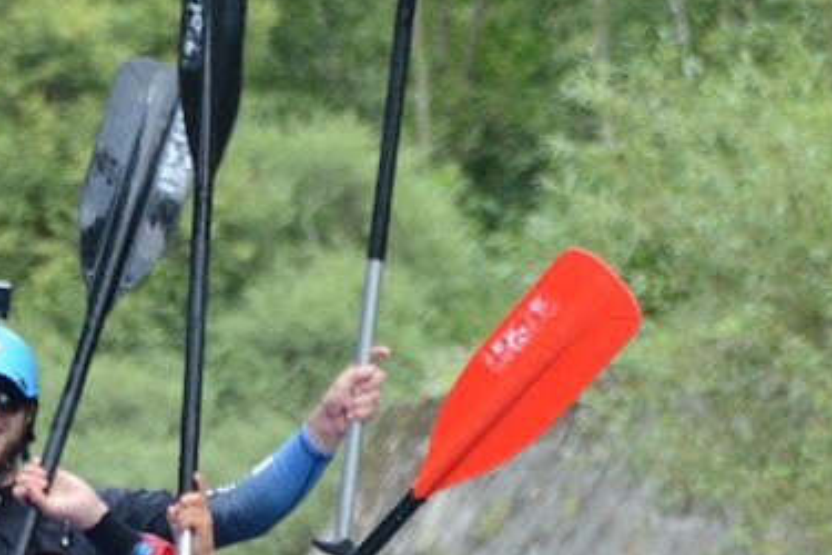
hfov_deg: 3.2
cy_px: 703
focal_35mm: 640
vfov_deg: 2.1
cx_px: 876
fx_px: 14790
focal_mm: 125
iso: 1800
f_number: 5.6
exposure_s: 1/1250
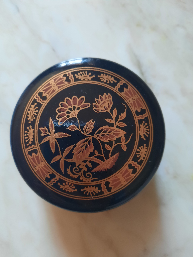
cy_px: 128
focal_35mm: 25
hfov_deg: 54.9
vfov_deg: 69.4
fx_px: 186
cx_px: 96
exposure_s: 1/30
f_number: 2
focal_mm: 4.6
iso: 320
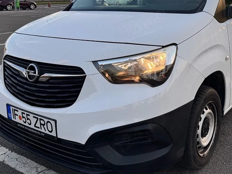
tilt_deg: -10.1
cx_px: 150
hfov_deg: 44.3
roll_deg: +1.8
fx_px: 282
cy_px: 44
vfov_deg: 33.7
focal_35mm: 42
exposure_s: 1/756
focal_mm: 6.76
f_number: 1.78
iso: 80
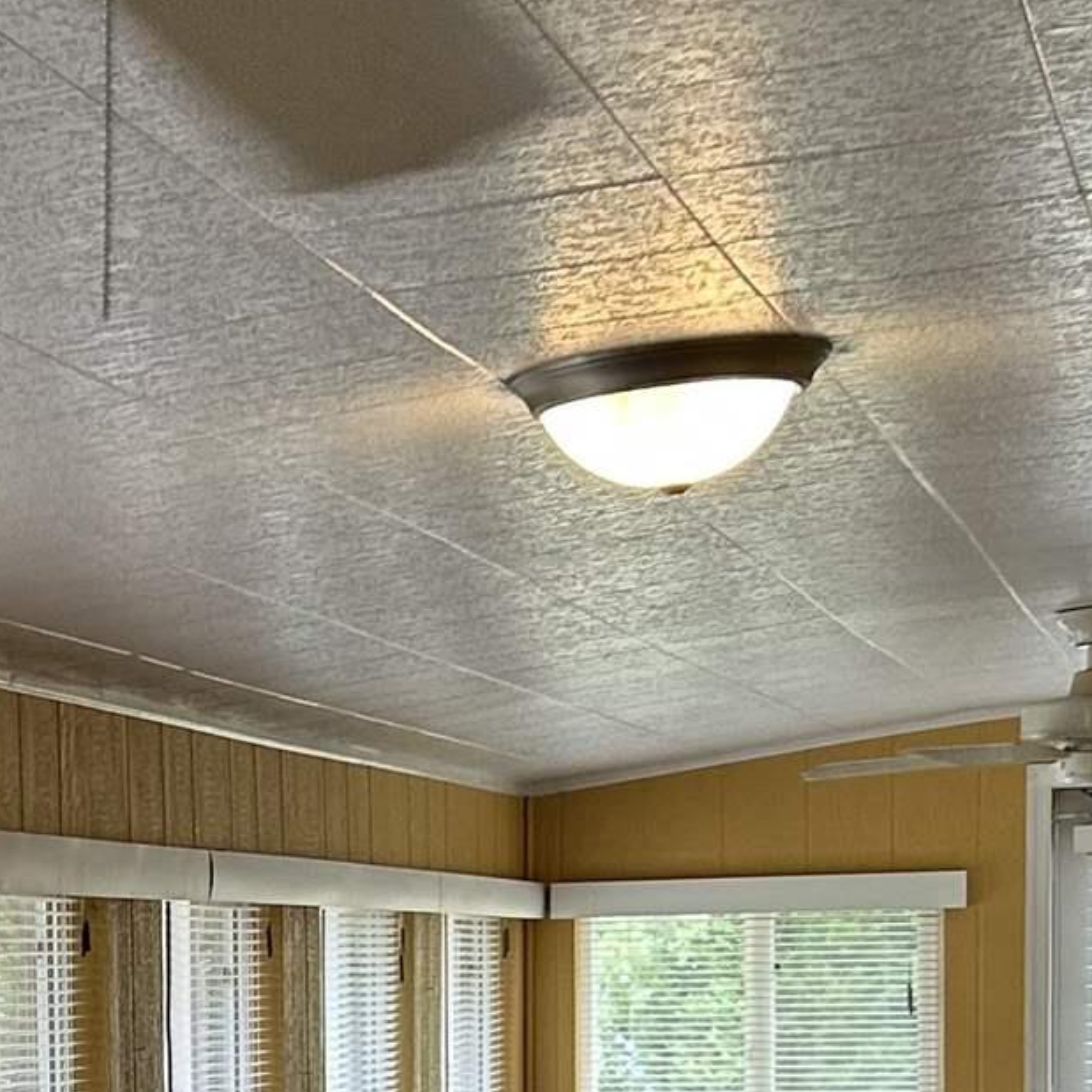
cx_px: -78
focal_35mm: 114
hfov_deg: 14.9
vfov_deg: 14.9
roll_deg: +1.3
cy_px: 1215
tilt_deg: -5.0
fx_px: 4069
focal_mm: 5.7
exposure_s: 1/120
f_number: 1.5
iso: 64
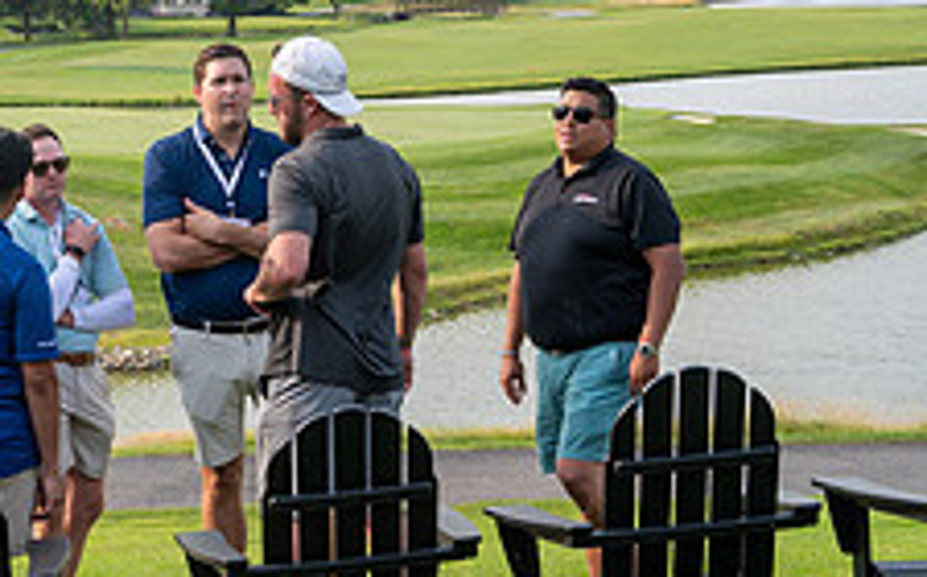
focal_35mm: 100
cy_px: 202
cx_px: 194
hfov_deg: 20.6
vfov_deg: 13.0
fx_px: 2523
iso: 250
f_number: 6.3
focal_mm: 38
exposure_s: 1/400
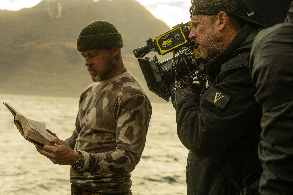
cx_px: 146
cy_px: 98
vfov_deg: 16.1
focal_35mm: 85
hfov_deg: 23.9
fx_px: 692
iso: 500
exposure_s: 1/400
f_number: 6.3
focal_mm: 85
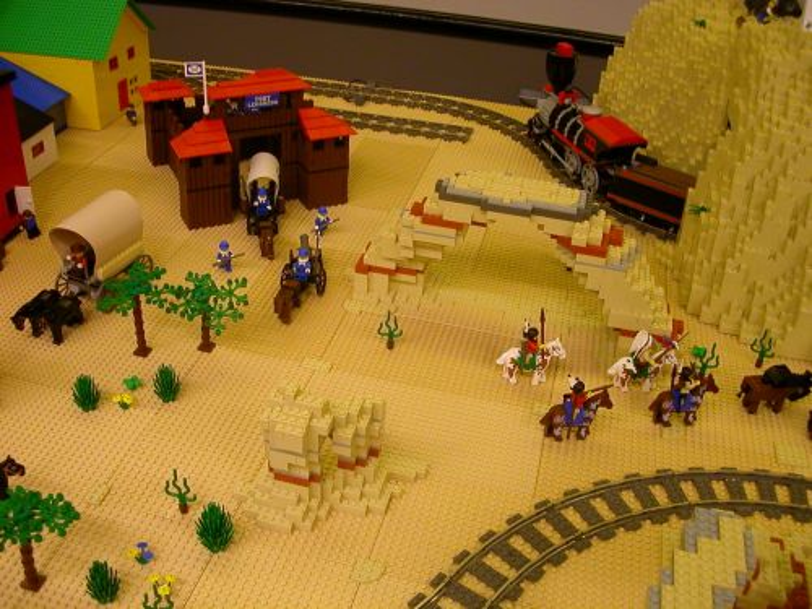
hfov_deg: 50.1
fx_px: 868
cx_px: 406
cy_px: 304
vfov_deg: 38.7
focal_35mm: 37
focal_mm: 5.6
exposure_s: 1/23.6
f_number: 2.7
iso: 100
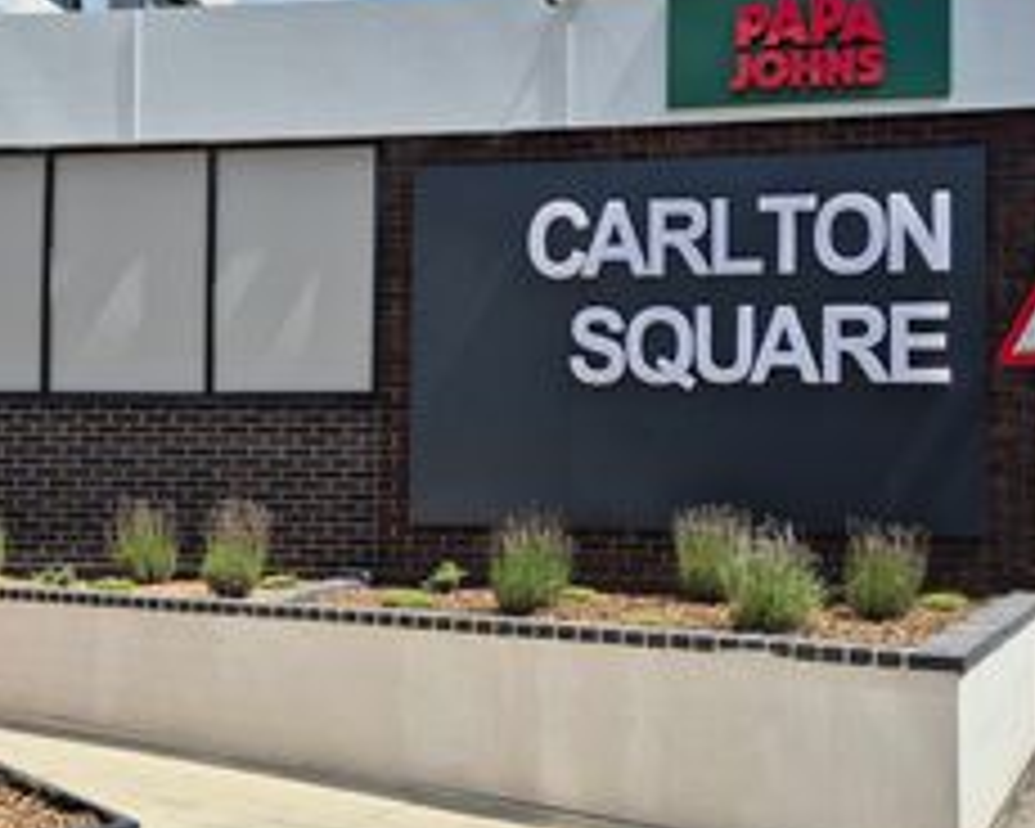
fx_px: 1195
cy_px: 418
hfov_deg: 46.8
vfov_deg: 38.2
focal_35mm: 39
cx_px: 536
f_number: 1.8
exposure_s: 1/2208
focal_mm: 5.4
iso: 25
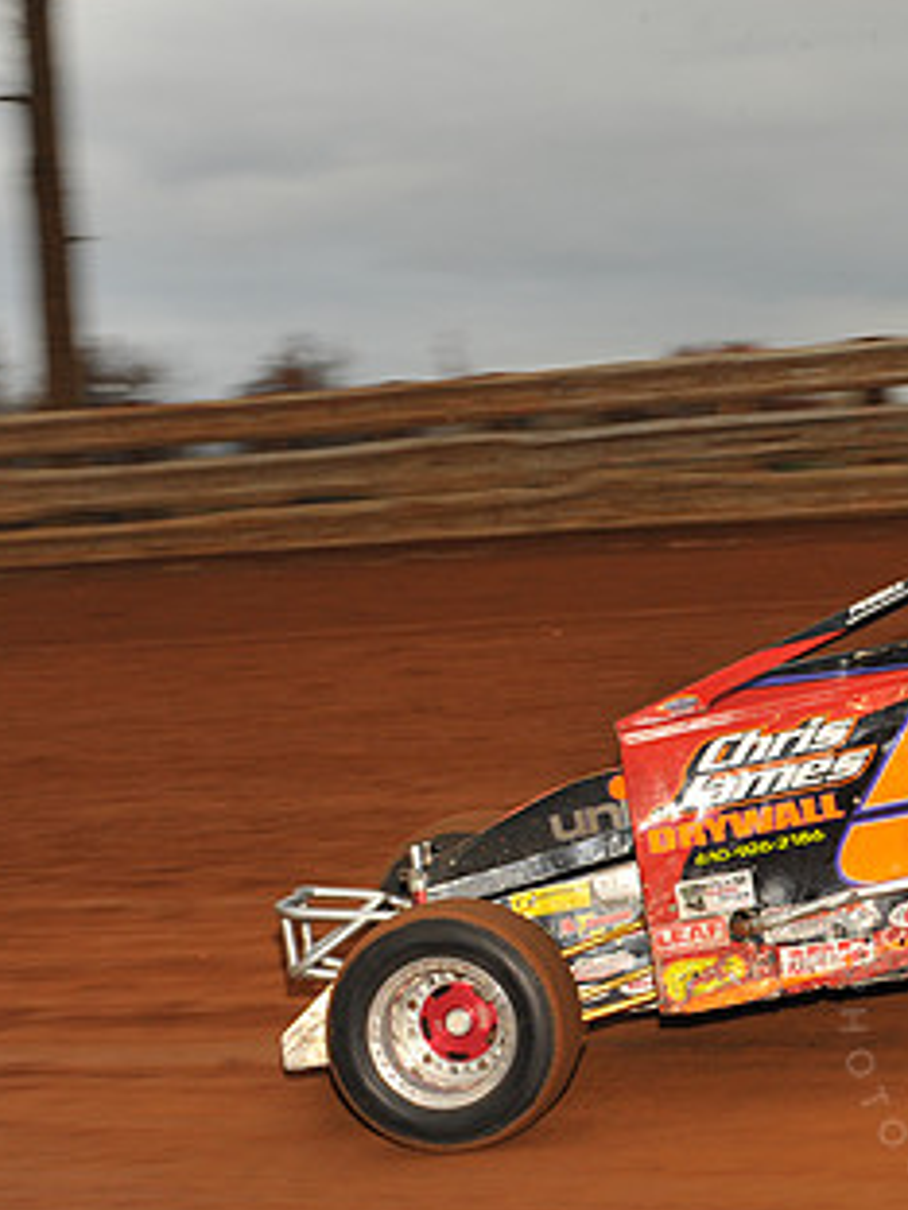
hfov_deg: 11.6
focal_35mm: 125
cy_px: 648
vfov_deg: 15.8
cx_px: 1071
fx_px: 4372
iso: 800
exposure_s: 1/320
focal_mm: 70
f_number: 7.1
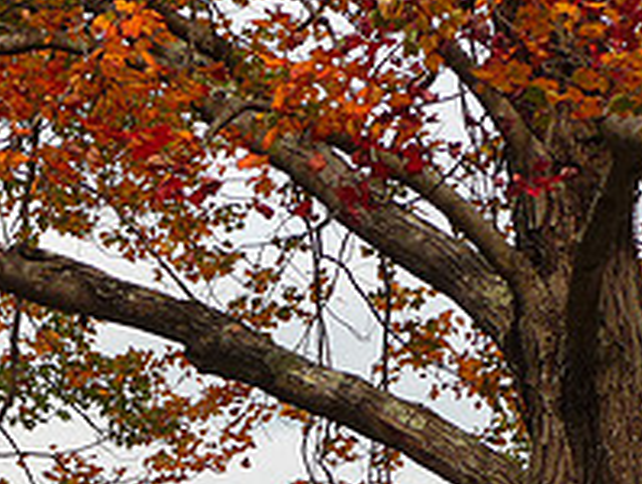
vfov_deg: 9.2
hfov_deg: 12.1
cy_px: 502
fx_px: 2973
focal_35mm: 160
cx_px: -58
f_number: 4.3
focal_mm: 9.3
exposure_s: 1/400
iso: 100
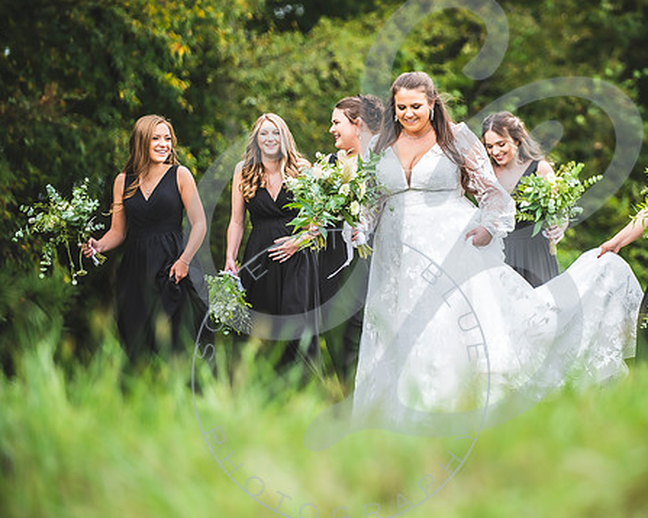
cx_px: 413
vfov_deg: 8.2
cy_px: 256
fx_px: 3622
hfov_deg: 10.2
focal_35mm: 189
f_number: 2.8
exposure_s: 1/500
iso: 200
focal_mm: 155
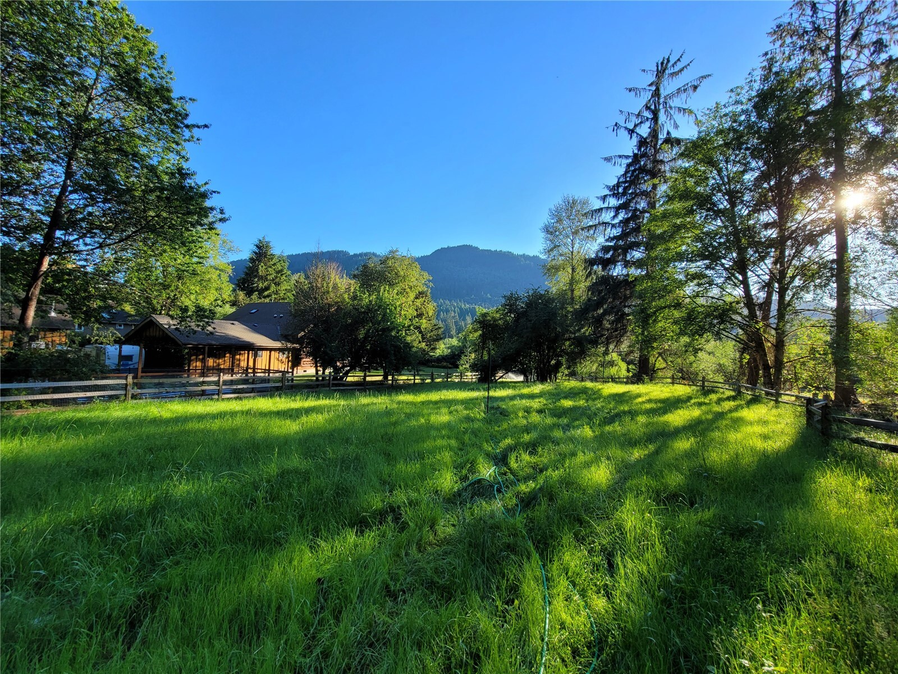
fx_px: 337
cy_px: 337
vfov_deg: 89.9
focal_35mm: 13
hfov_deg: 106.2
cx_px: 449
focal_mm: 2.2
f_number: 2.2
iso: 64
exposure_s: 1/559
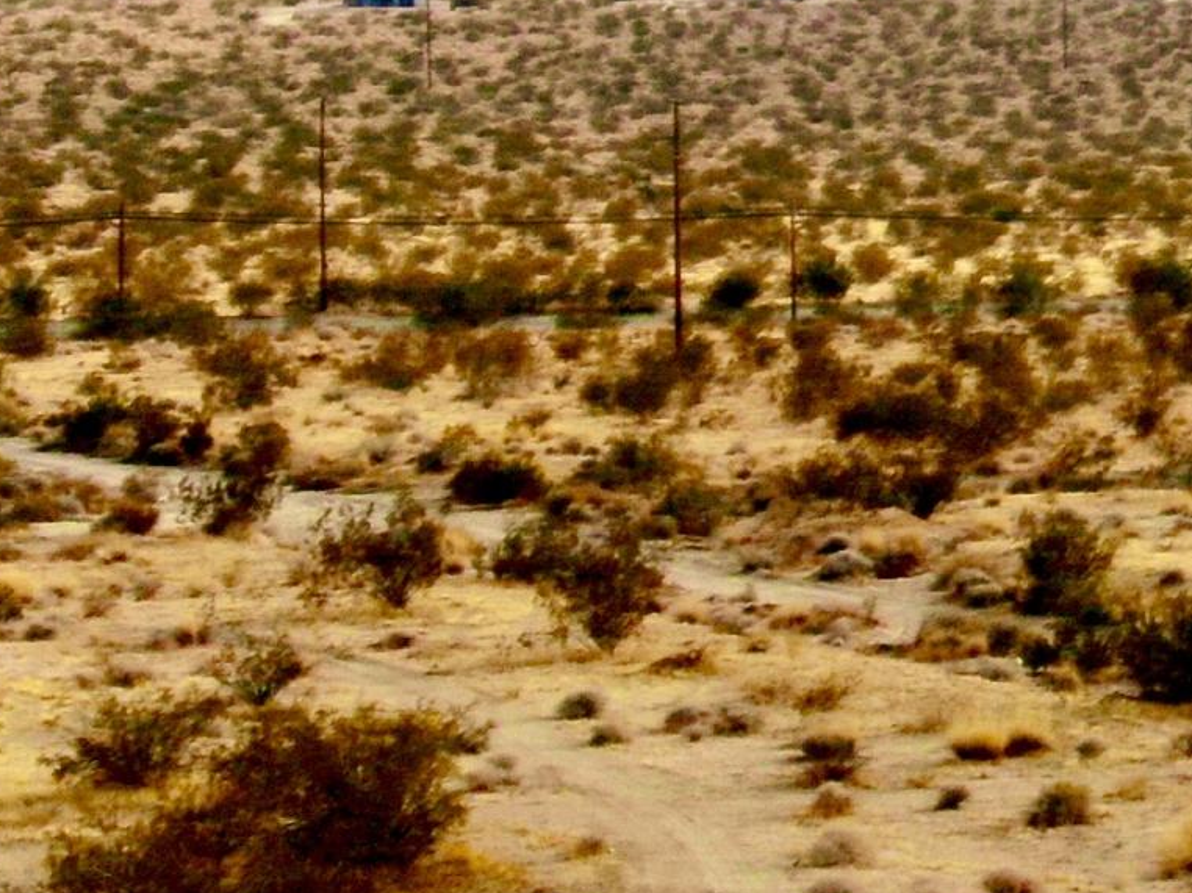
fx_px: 6506
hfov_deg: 10.1
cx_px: 1872
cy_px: -106
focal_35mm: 189
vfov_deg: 7.8
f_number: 3.8
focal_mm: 8.6
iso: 100
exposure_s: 1/640
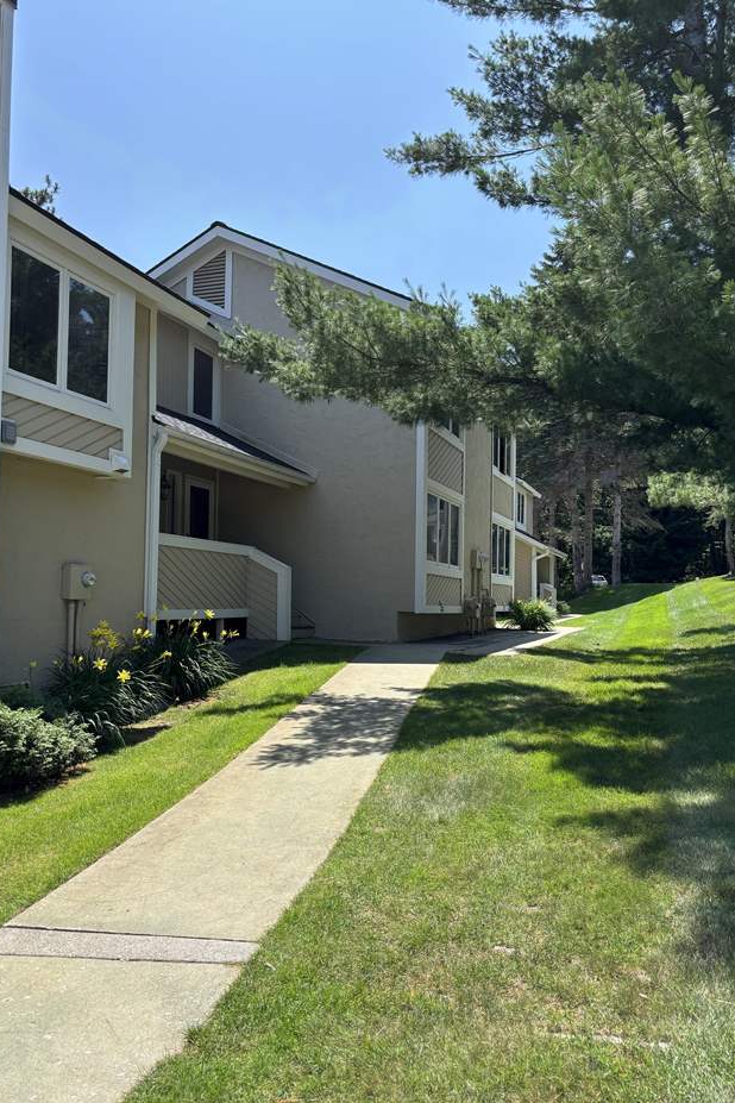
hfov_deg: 46.4
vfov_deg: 65.5
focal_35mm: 28
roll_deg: -1.5
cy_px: 552
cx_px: 344
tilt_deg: +3.2
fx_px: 857
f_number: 1.6
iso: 50
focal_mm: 5.96
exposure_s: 1/2398
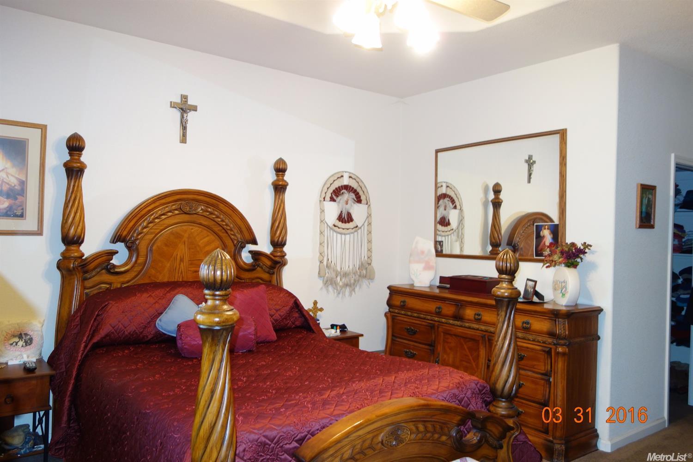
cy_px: 231
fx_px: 539
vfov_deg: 46.4
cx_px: 346
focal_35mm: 28
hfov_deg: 65.5
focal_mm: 10.4
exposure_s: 1/30
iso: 160
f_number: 1.8
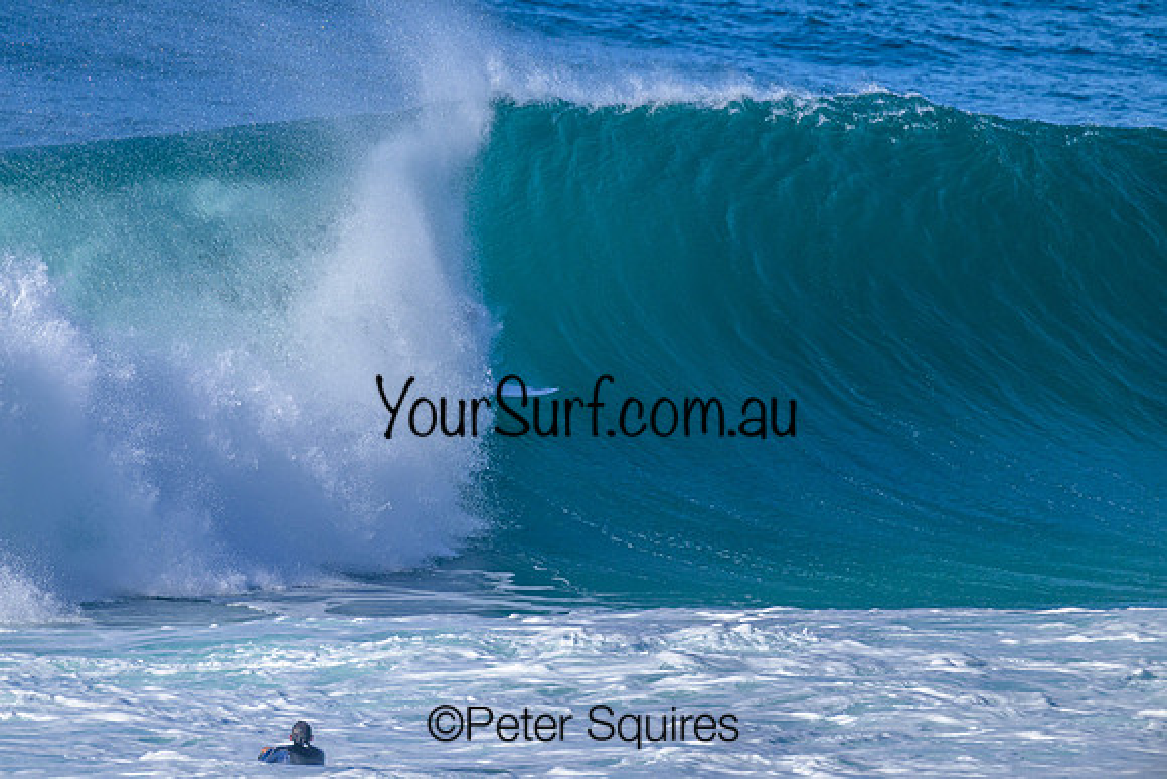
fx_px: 22464
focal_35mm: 693
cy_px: 297
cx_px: 445
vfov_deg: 2.0
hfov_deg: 3.0
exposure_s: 1/2000
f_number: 8
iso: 560
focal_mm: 560
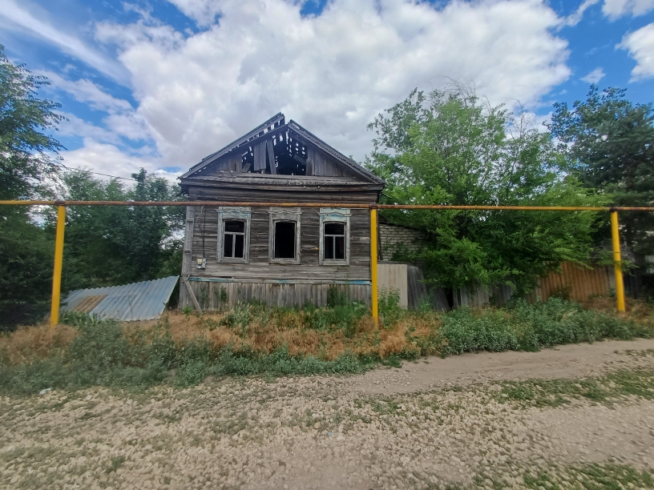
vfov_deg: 78.1
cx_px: 327
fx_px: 302
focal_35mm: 16
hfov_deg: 94.5
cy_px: 245
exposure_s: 1/1056
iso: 40
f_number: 2.2
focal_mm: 1.64
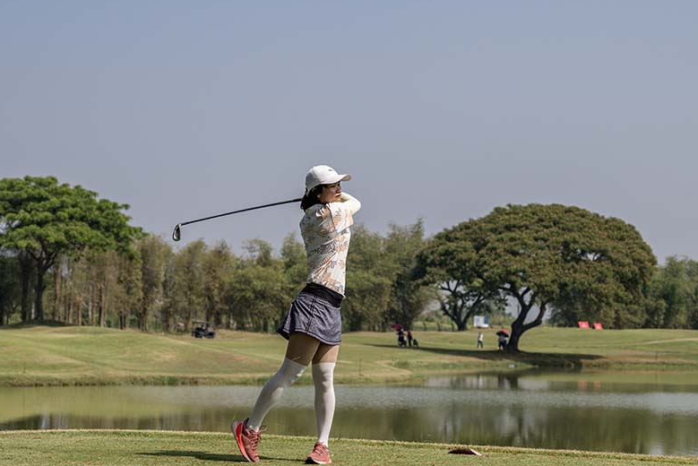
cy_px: 267
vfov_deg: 13.6
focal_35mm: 101
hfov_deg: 20.2
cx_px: 377
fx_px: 1959
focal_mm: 82
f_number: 5.6
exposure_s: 1/3200
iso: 450
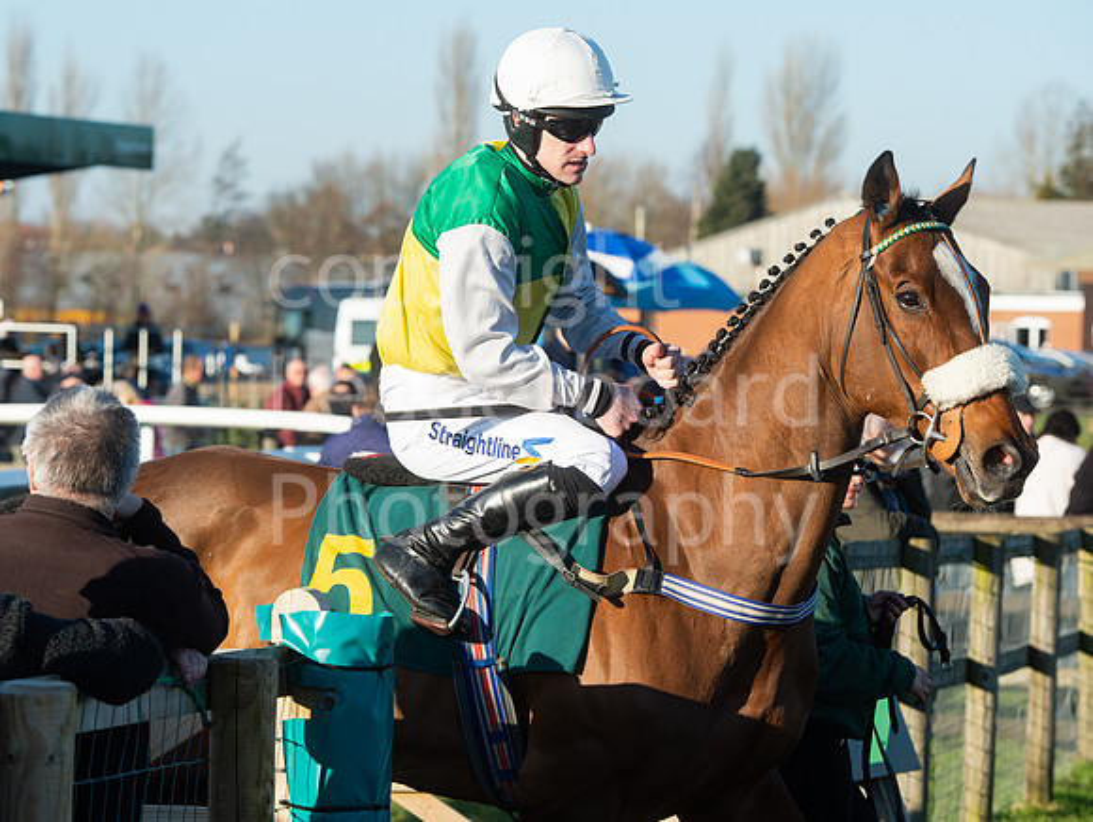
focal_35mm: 147
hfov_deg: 13.4
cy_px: 392
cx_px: 482
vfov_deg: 10.1
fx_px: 4639
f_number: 6.3
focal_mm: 122
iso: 1000
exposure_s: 1/2500
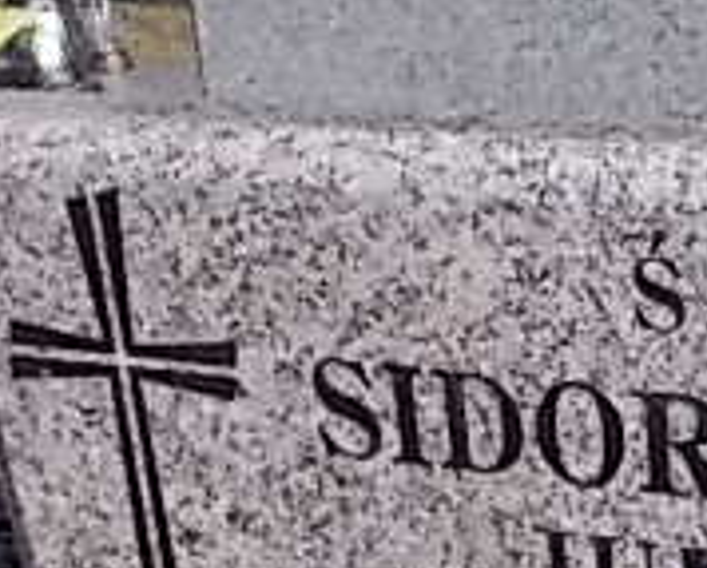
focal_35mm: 91
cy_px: 560
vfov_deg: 16.6
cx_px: 743
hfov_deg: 20.2
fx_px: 1907
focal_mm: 4.6
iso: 80
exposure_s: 1/160
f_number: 8
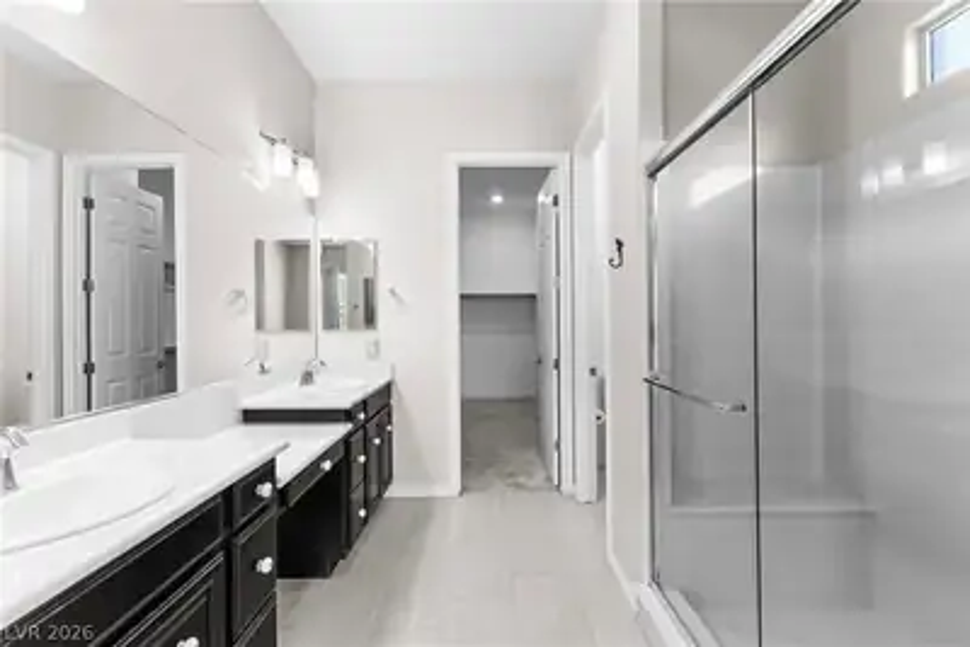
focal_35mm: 17
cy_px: 324
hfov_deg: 93.3
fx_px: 458
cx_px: 485
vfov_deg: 70.5
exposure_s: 1/10
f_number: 8
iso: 400
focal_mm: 17
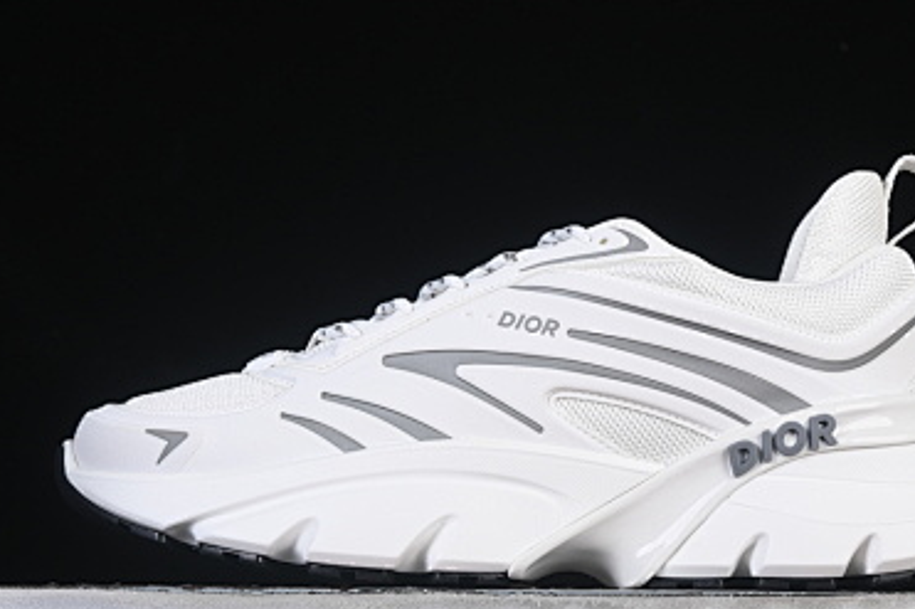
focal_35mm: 101
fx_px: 2566
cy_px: 334
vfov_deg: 13.5
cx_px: 538
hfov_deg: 20.2
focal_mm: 50
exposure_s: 1/100
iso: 160
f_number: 8
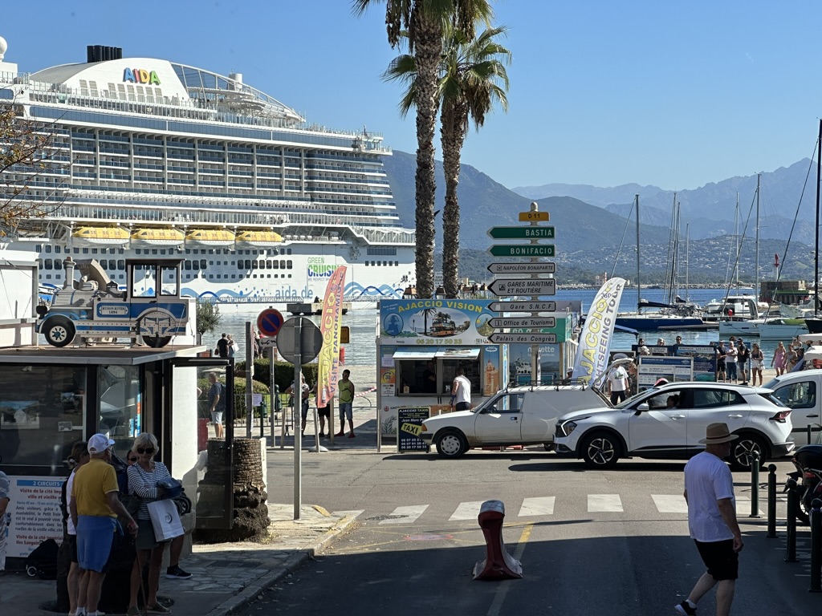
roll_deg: -0.7
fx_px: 1828
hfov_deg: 25.3
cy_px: 308
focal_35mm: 77
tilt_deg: +0.0
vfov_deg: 19.1
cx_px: 411
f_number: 2.8
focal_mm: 9
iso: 32
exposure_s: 1/573
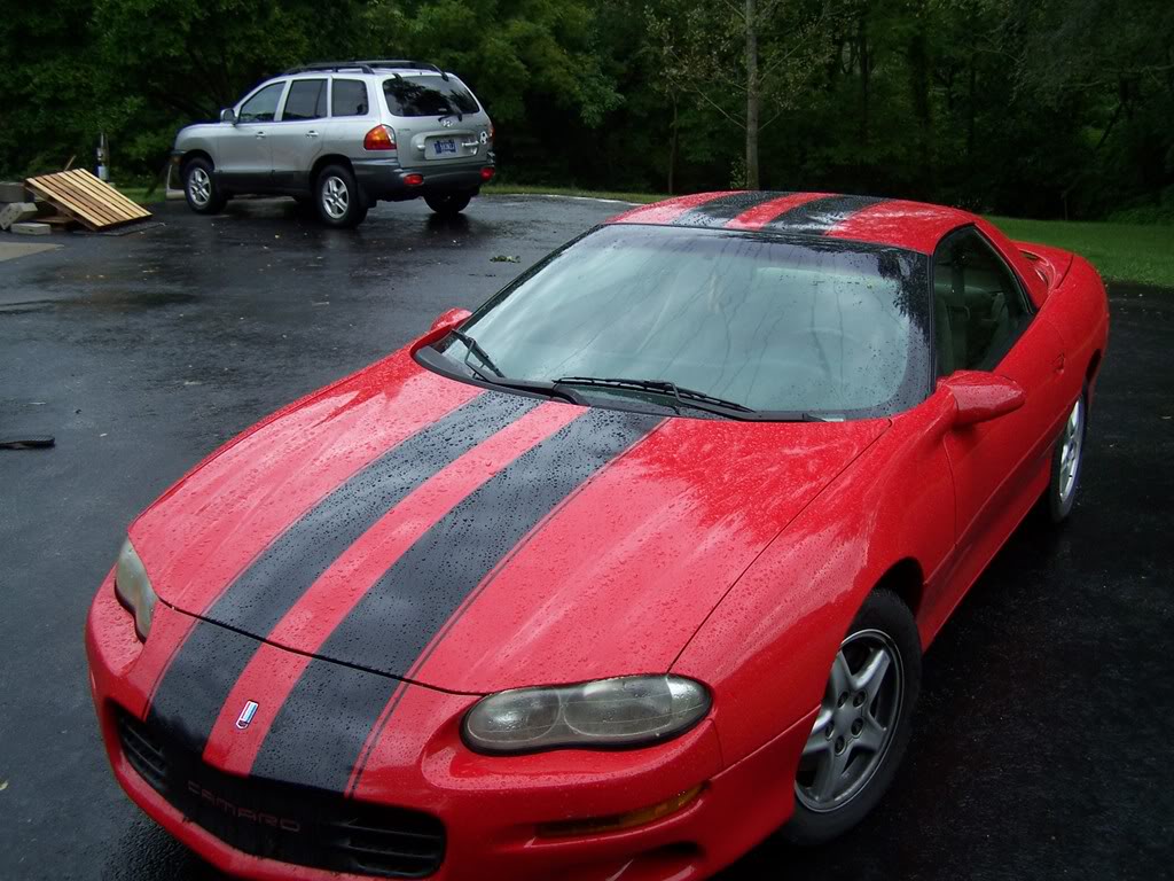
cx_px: 587
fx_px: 1289
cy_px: 440
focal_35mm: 38
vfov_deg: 37.7
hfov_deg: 49.0
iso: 80
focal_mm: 6.3
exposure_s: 1/350
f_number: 2.8
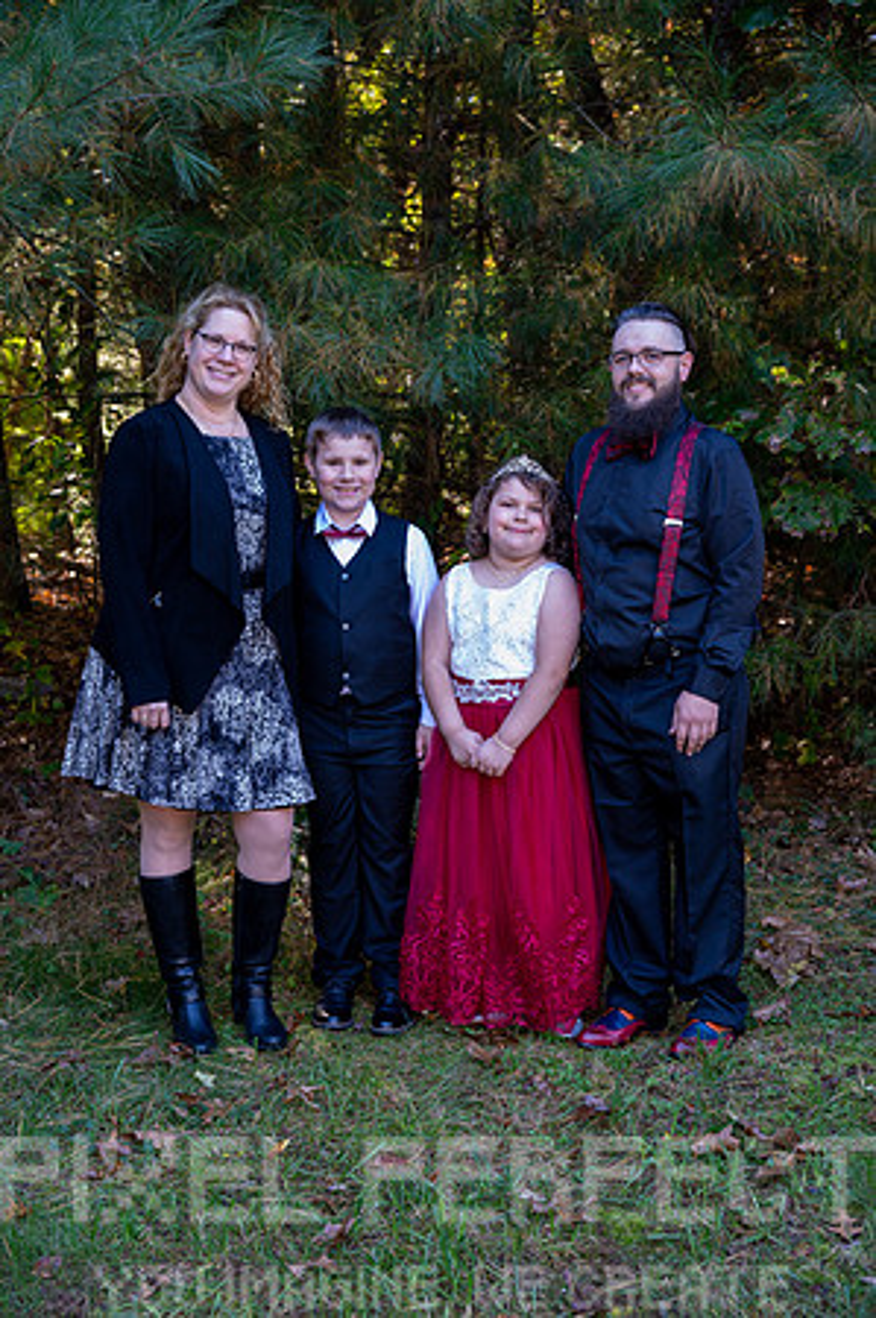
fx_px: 2049
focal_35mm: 56
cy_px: 659
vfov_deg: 35.7
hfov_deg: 24.1
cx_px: 438
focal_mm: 56
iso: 720
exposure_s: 1/60
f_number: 5.6
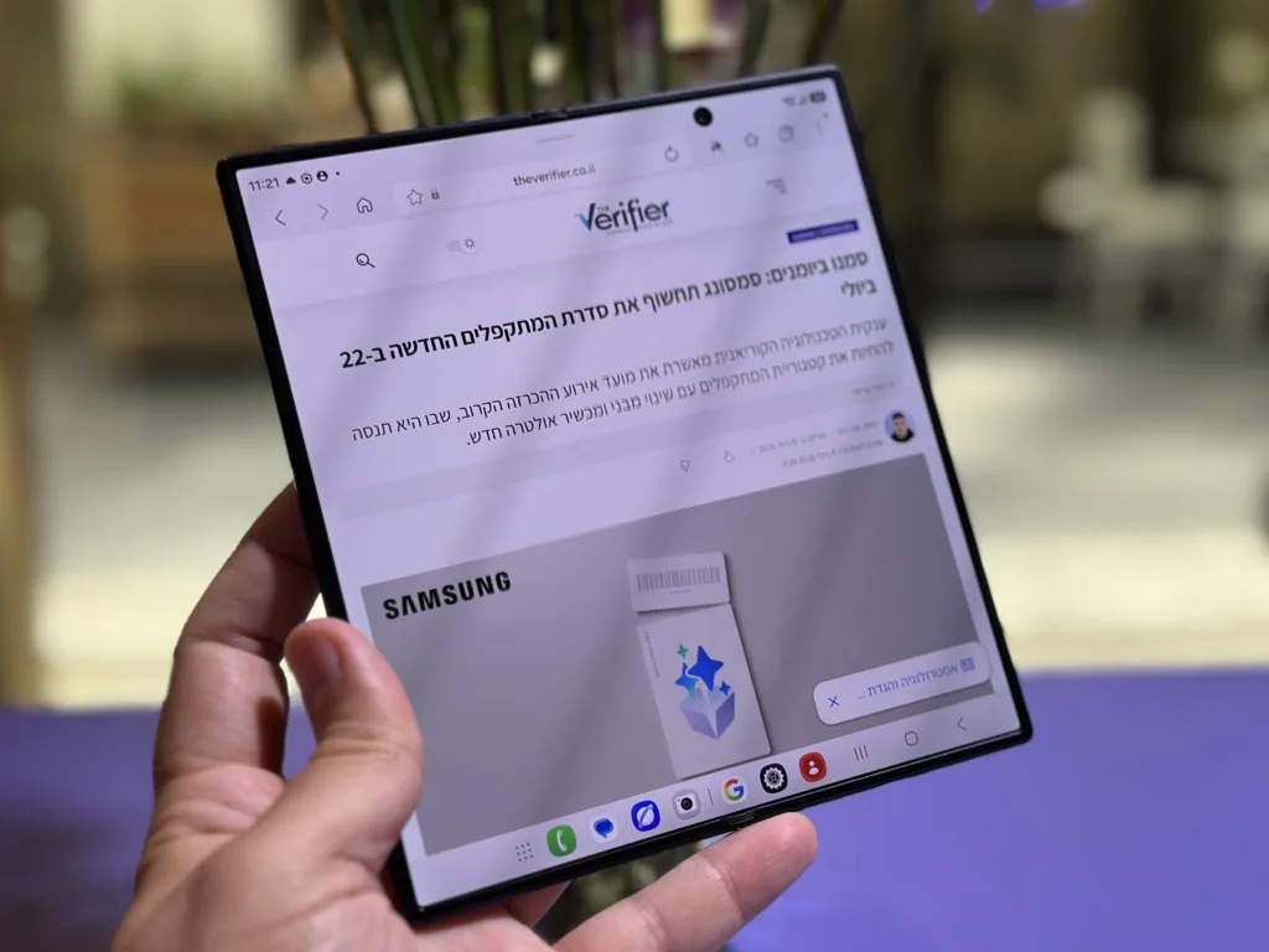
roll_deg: +1.1
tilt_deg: -14.6
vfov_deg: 30.3
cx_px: 634
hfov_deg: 39.7
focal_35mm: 48
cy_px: 476
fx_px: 1760
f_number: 1.78
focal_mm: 6.86
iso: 100
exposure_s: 1/398
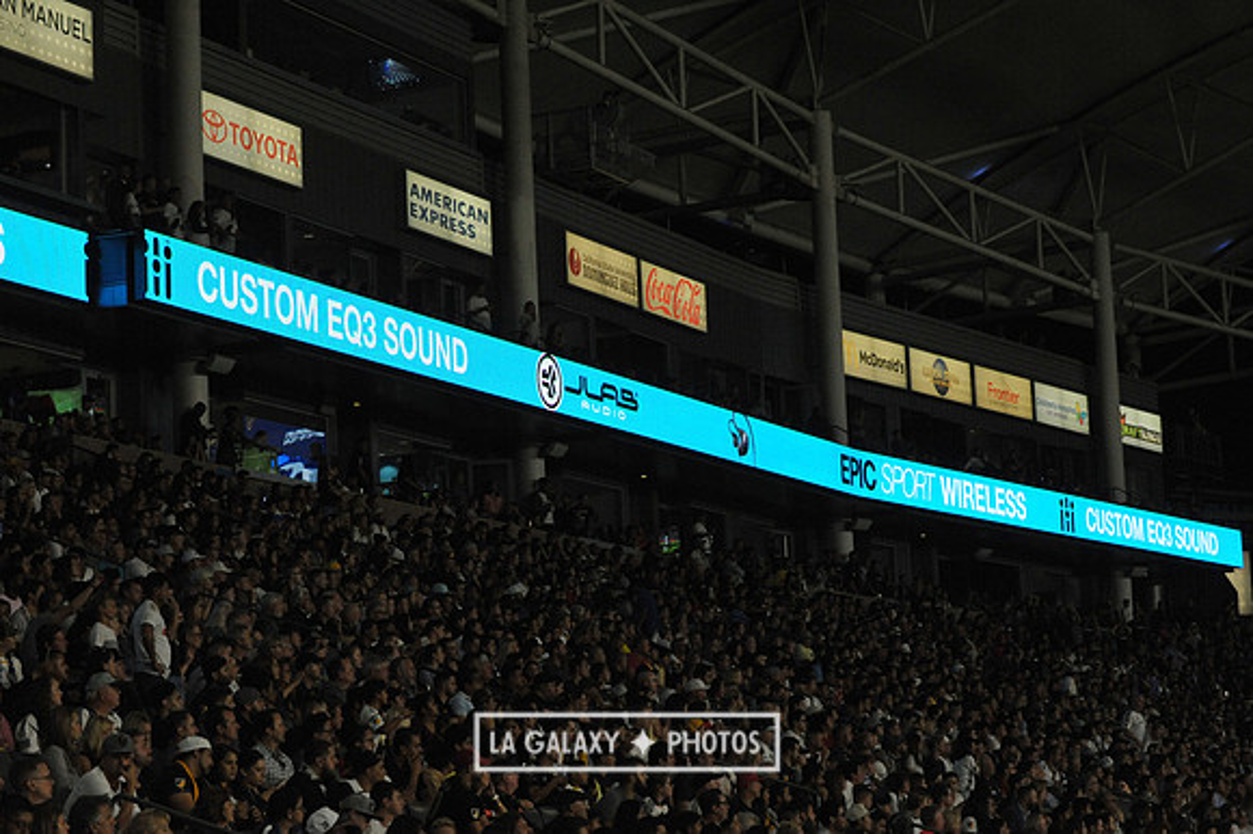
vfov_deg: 13.9
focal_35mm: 98
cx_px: 626
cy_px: 417
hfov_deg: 20.8
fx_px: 3409
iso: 3200
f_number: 10
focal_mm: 98
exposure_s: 1/400
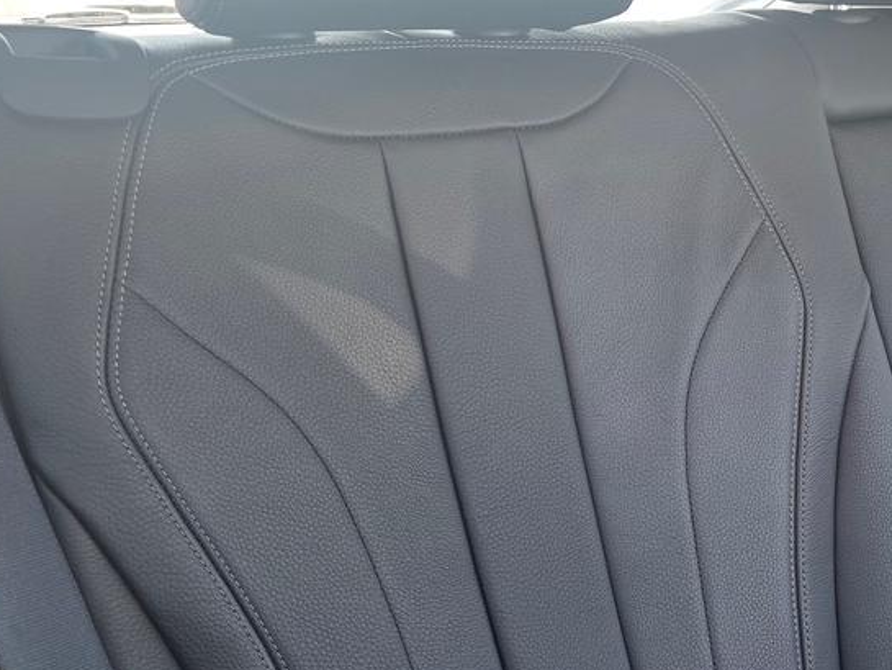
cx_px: 763
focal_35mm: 54
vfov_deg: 26.9
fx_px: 1392
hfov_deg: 34.0
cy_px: 457
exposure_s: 1/50.6
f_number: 1.7
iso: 100
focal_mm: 6.3
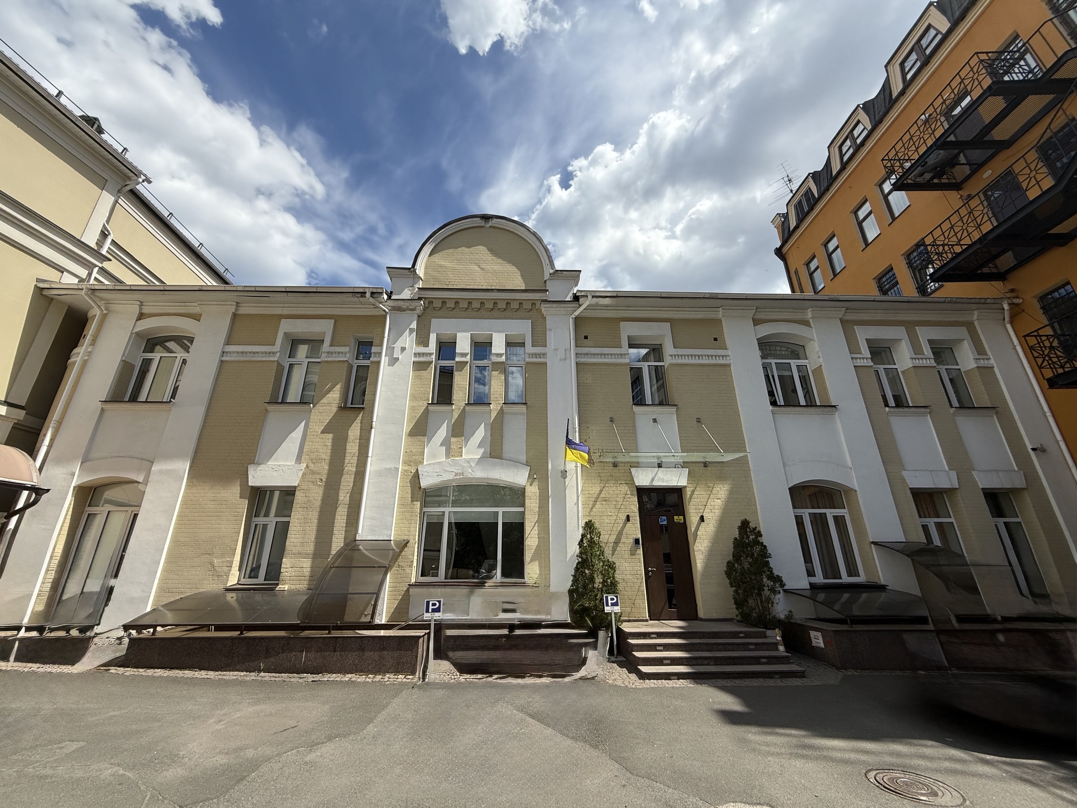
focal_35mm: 14
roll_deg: -0.1
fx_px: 436
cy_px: 404
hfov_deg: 102.1
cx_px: 538
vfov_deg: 85.7
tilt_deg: +21.2
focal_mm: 2.22
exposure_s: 1/2506
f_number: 2.2
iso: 64
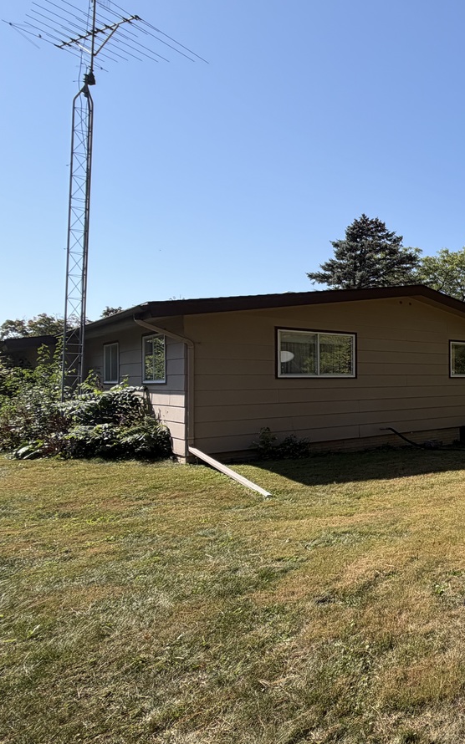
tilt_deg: +0.4
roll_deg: +0.8
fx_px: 487
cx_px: 581
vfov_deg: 74.8
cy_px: 376
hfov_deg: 36.6
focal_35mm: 24
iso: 32
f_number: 2.2
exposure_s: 1/770
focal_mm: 2.22
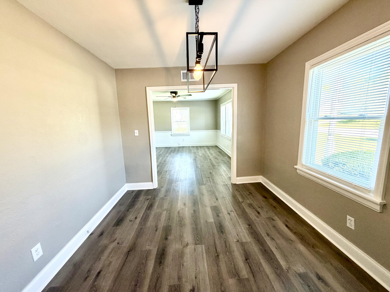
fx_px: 158
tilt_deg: -9.7
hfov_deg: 102.1
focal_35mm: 14
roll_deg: +1.9
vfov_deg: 85.7
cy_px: 146
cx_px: 195
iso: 160
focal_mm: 2.22
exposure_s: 1/60
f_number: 2.2
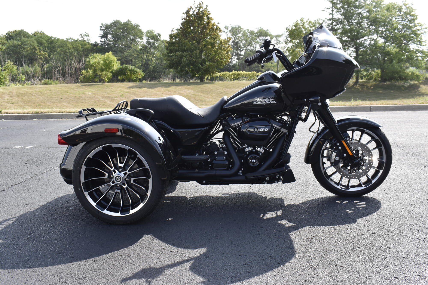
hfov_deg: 57.2
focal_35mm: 33
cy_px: 142
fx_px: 392
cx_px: 214
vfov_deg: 40.0
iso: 400
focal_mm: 22
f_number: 9
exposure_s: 1/320
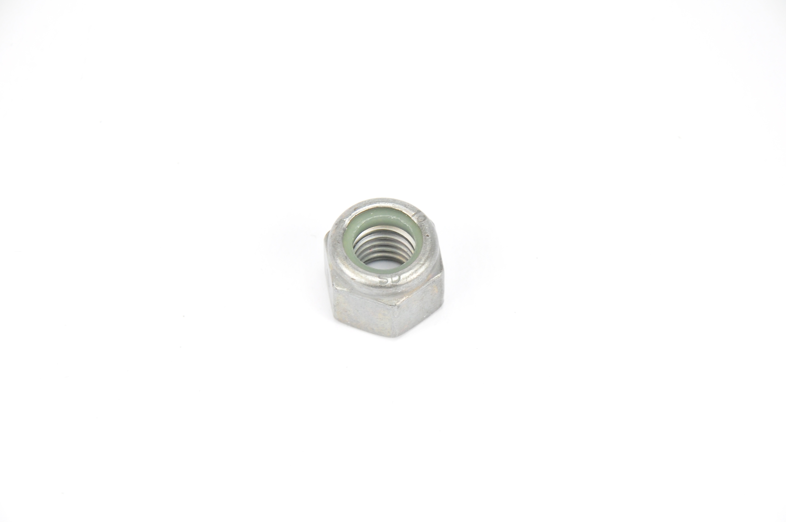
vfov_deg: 8.7
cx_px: 393
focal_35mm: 158
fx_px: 3435
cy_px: 261
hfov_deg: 13.1
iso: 1000
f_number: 8
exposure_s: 1/80
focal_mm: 105
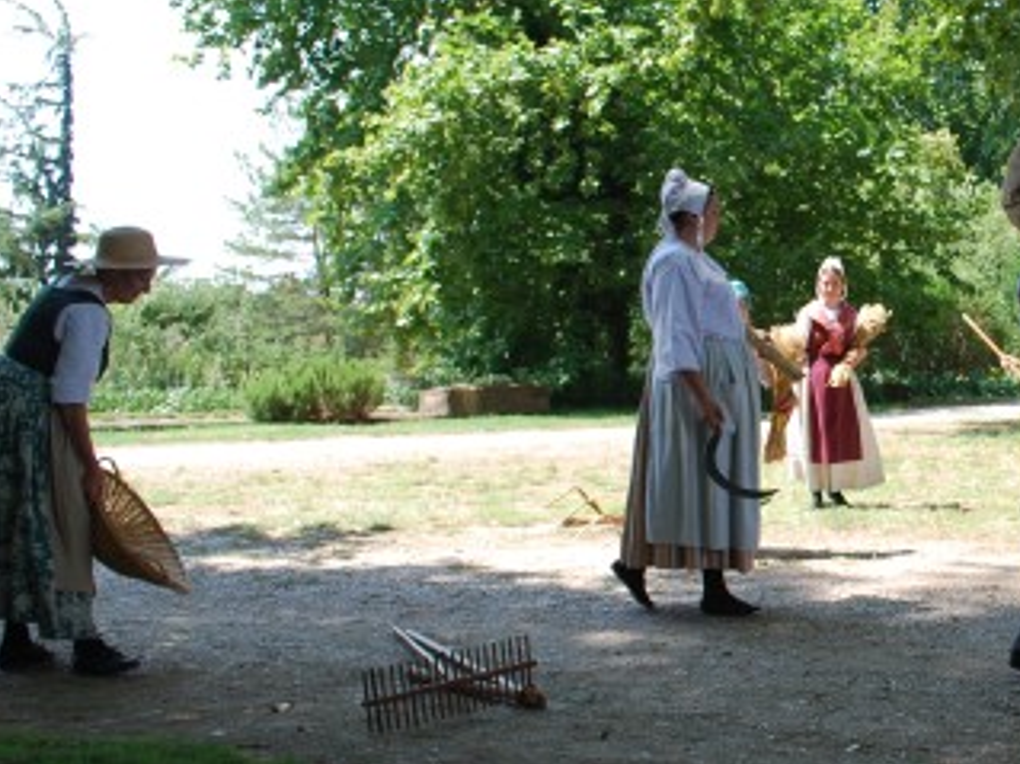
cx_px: 959
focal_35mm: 58
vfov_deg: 25.2
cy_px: 356
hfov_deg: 31.4
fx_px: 1708
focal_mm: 20
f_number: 5.6
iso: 100
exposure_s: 1/125
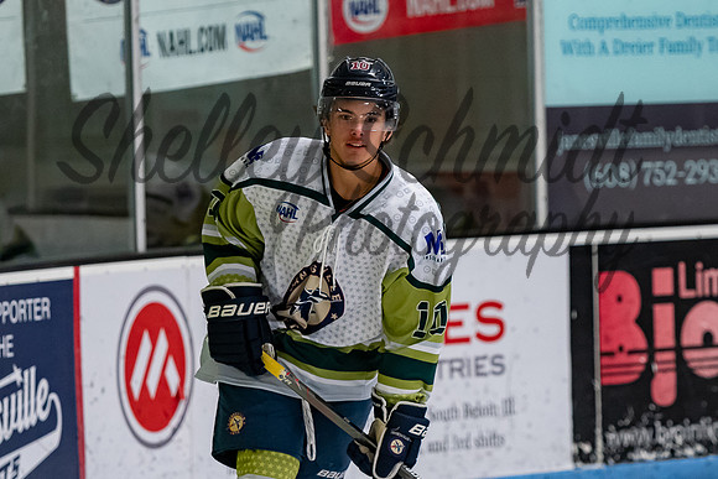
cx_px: 390
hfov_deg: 5.9
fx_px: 6983
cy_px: 171
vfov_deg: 3.9
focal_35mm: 350
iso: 2000
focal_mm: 160
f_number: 3.2
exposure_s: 1/800
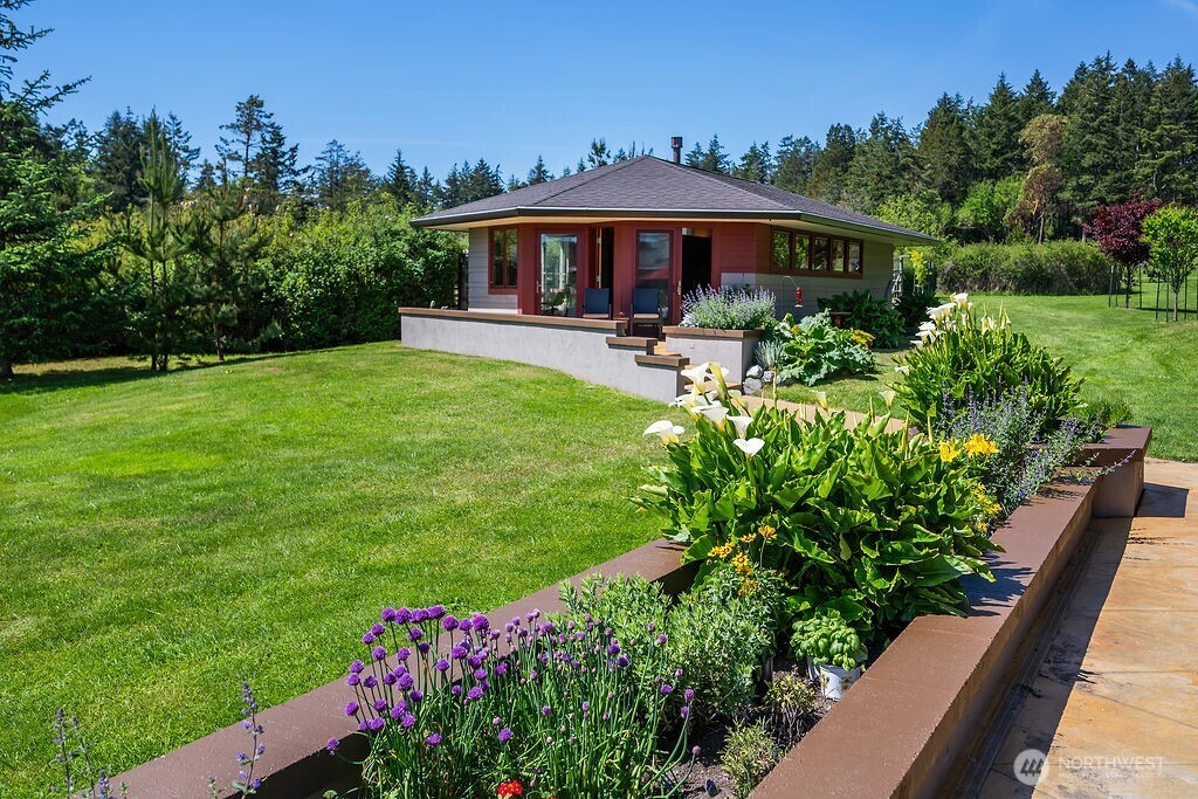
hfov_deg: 61.9
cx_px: 599
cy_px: 400
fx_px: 998
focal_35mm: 30
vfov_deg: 43.6
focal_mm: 30
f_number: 5.6
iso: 100
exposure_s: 1/1000
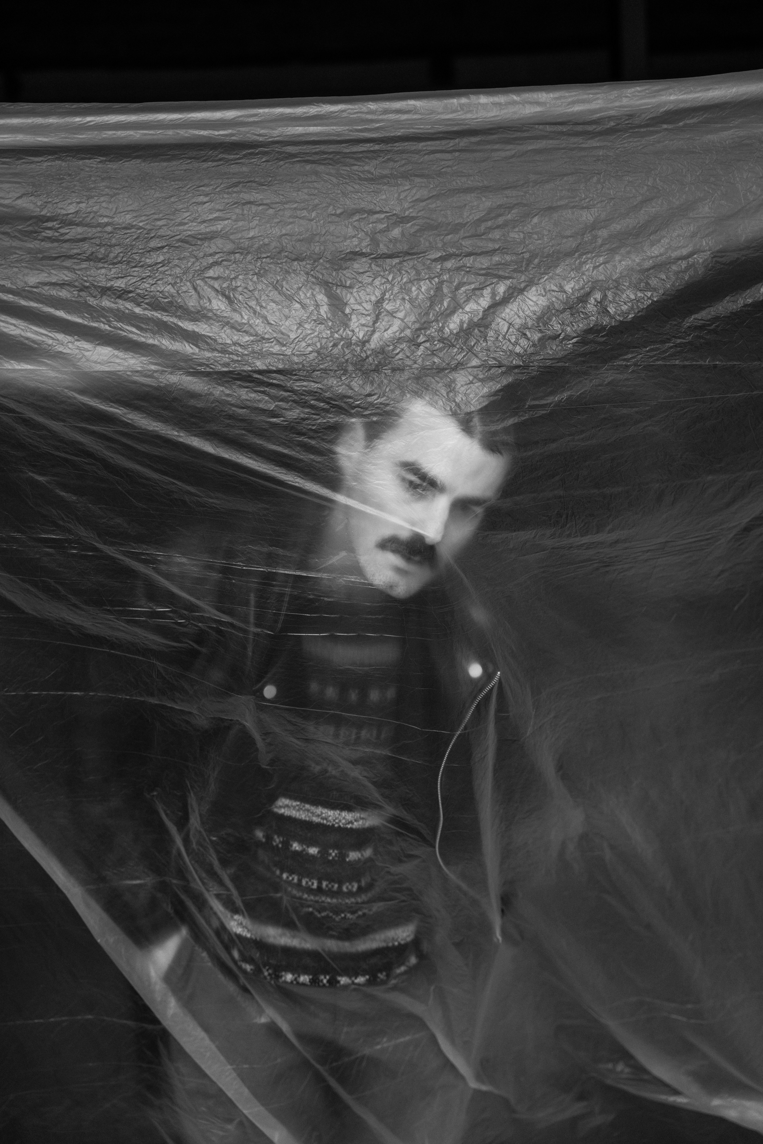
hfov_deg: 28.3
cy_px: 572
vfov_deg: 41.4
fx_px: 1513
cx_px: 382
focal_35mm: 48
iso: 800
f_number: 2.8
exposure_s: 1/200
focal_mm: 47.6
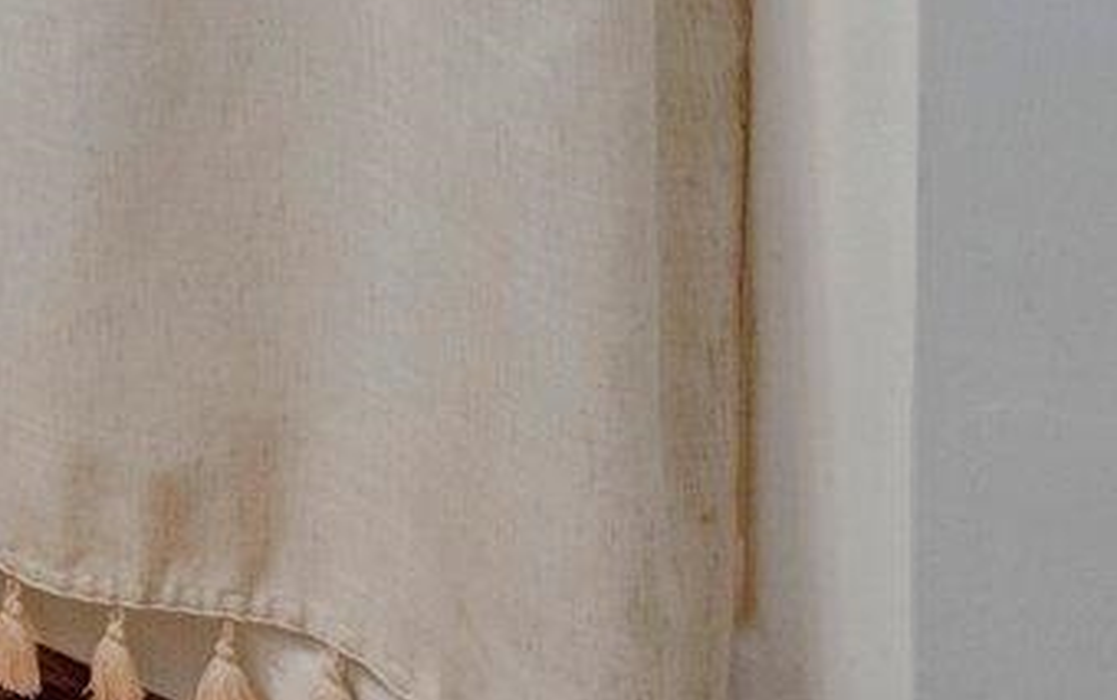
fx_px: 2821
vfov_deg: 10.2
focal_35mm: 93
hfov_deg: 14.6
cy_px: -1420
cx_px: -1557
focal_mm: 15.1
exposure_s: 1/30
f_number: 8
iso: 1000
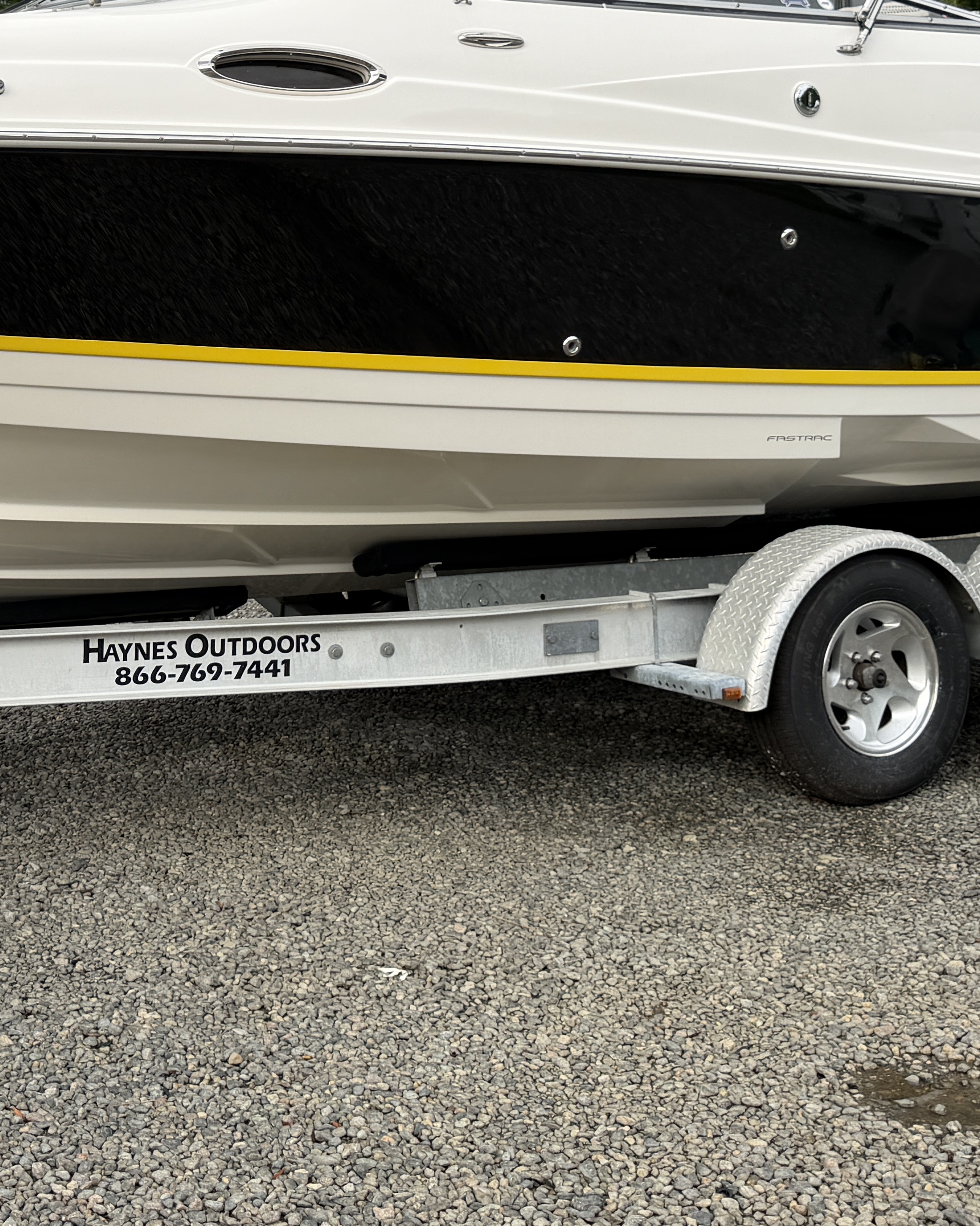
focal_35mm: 51
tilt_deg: +1.6
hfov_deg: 28.7
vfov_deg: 35.7
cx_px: 136
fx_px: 1849
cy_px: 282
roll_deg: +2.5
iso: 80
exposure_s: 1/1618
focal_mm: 6.76
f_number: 1.78
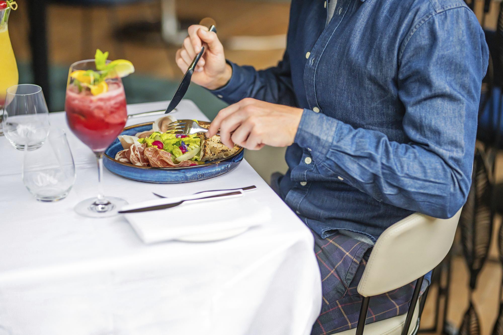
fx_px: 1187
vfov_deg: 16.1
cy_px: 168
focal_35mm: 85
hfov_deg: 23.9
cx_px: 252
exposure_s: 1/8000
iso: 400
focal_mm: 85
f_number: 2
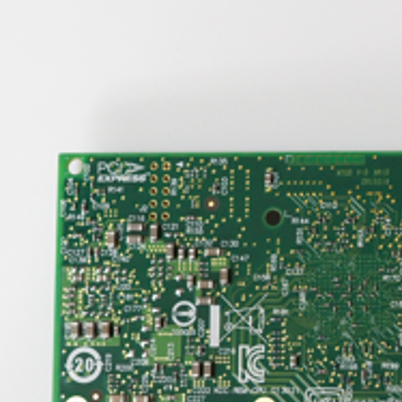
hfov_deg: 7.3
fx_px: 3127
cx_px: 411
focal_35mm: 238
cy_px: 276
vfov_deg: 7.4
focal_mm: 60
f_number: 4
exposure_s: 1/80
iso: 1600
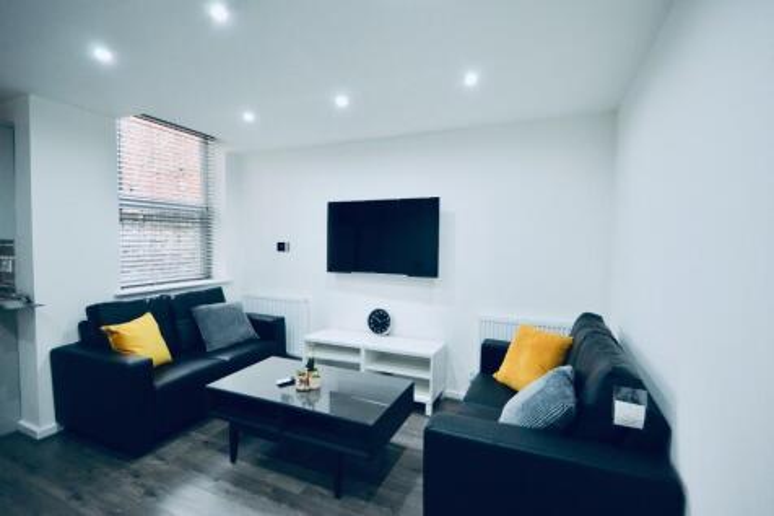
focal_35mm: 16
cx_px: 387
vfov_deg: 72.0
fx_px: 355
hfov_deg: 95.0
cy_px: 258
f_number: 4.2
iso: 500
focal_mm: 11
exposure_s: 1/60
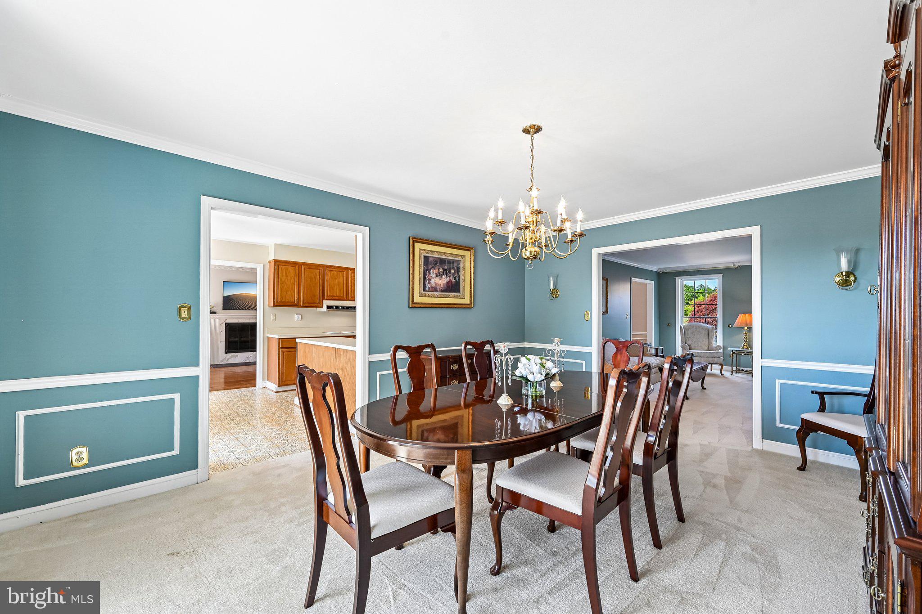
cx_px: 461
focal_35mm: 14
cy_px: 307
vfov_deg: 81.2
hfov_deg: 104.3
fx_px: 359
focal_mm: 14
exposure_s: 1/15
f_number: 8
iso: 200
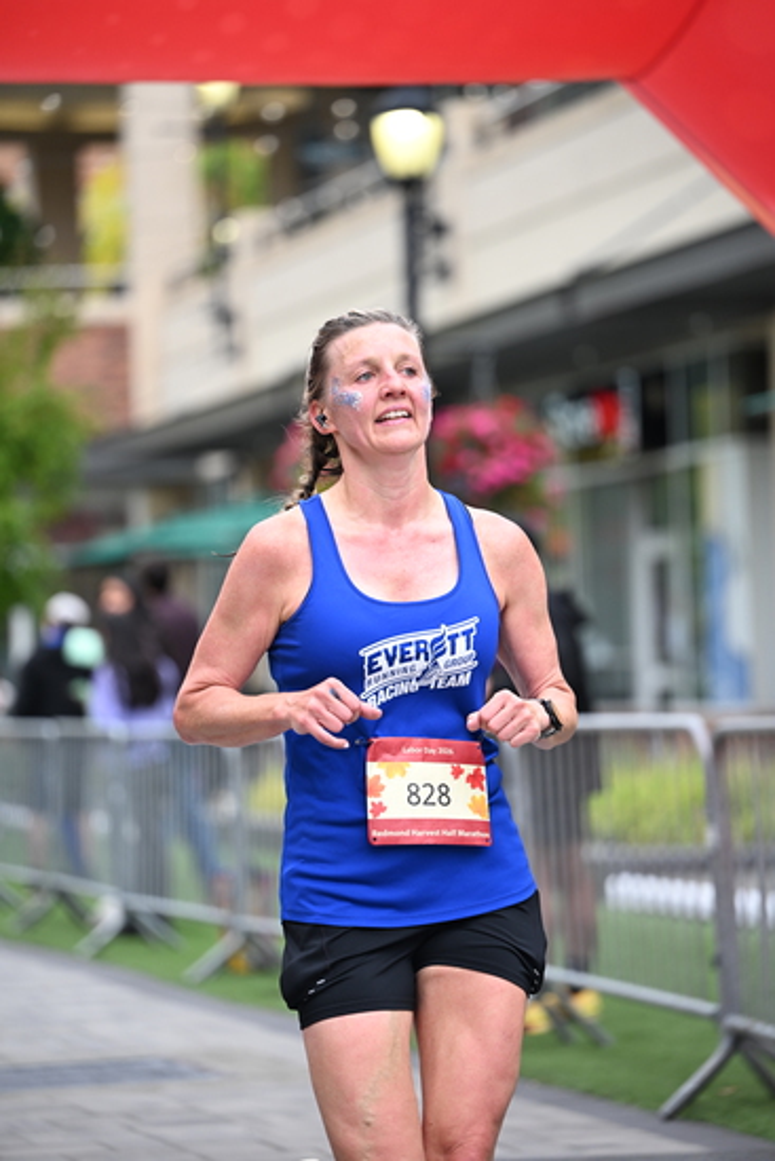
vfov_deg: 15.8
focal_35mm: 130
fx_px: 4195
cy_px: 580
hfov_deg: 10.6
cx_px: 388
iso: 640
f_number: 2.8
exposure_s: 1/1600
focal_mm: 130
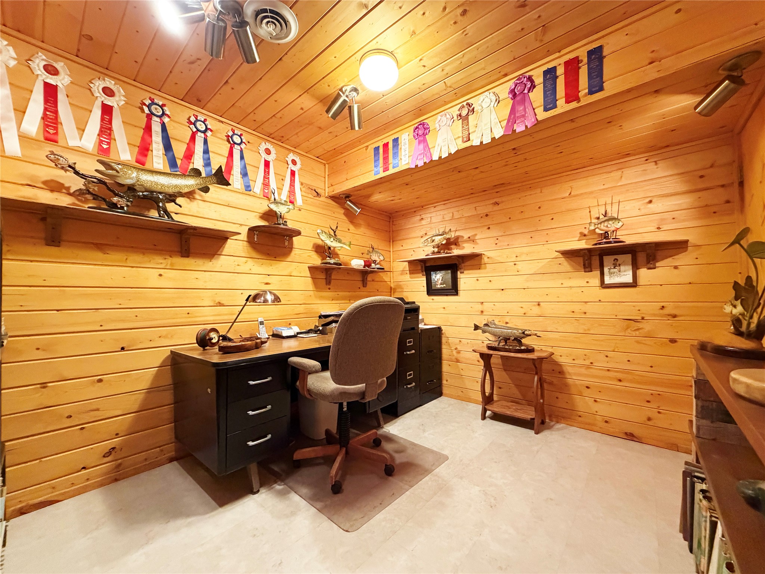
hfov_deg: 102.1
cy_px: 287
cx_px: 382
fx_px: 309
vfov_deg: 85.7
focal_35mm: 14
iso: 640
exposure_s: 1/60
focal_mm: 2.22
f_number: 2.2
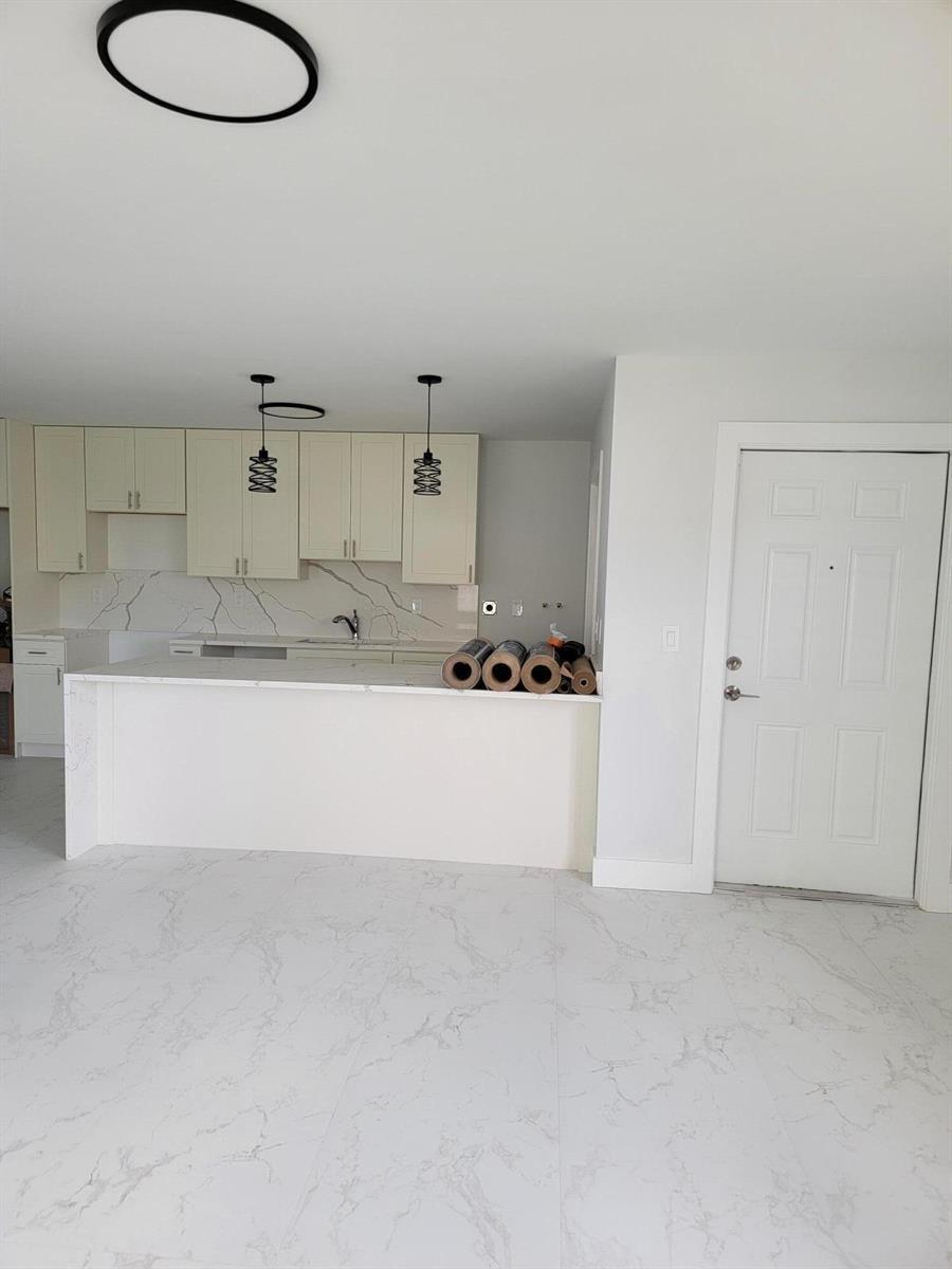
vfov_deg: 71.6
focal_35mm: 24
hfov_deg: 56.8
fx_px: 880
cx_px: 476
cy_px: 634
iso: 100
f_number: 1.8
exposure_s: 1/120
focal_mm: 6.7
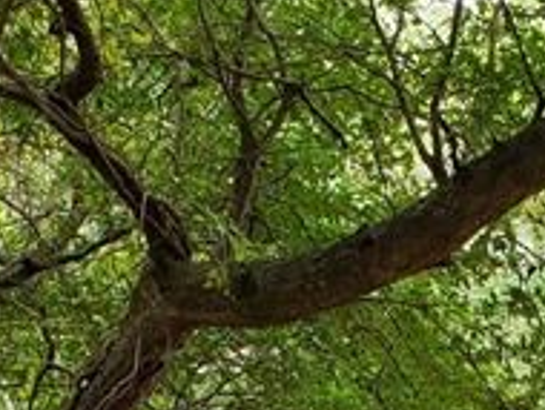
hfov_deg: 14.0
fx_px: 2207
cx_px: 427
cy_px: 995
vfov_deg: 9.4
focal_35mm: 140
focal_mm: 4.3
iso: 80
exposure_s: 1/60
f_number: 2.4
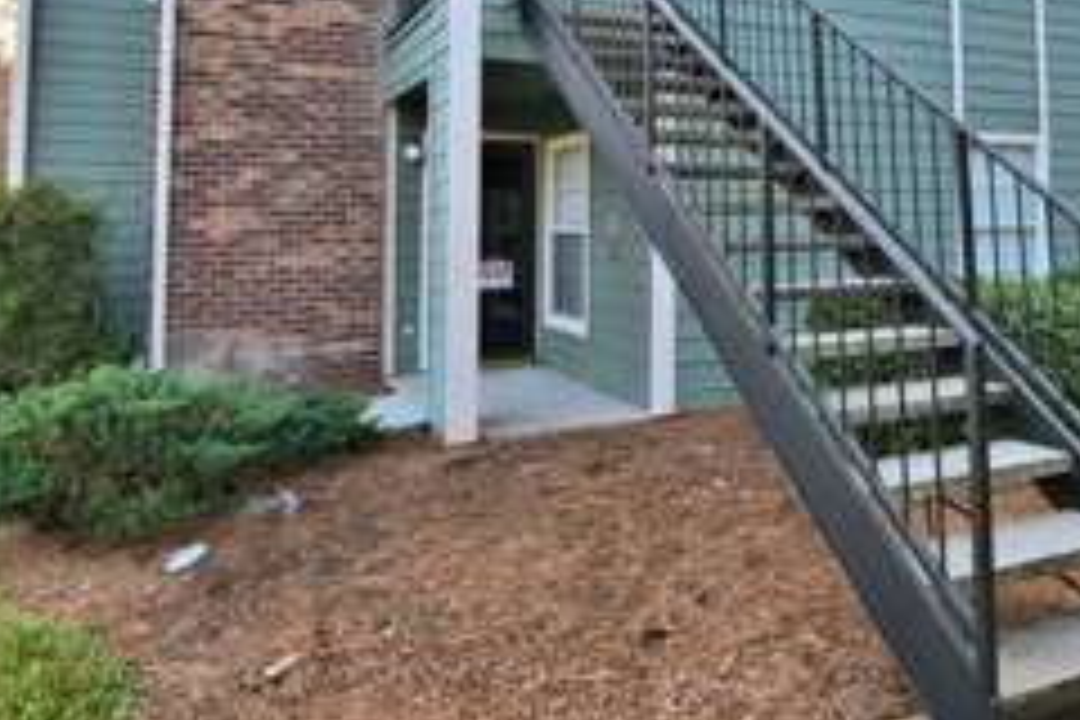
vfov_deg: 41.8
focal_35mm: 30
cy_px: 151
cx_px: 738
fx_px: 900
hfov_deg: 60.2
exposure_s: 1/250
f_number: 4.5
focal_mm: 10
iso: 200
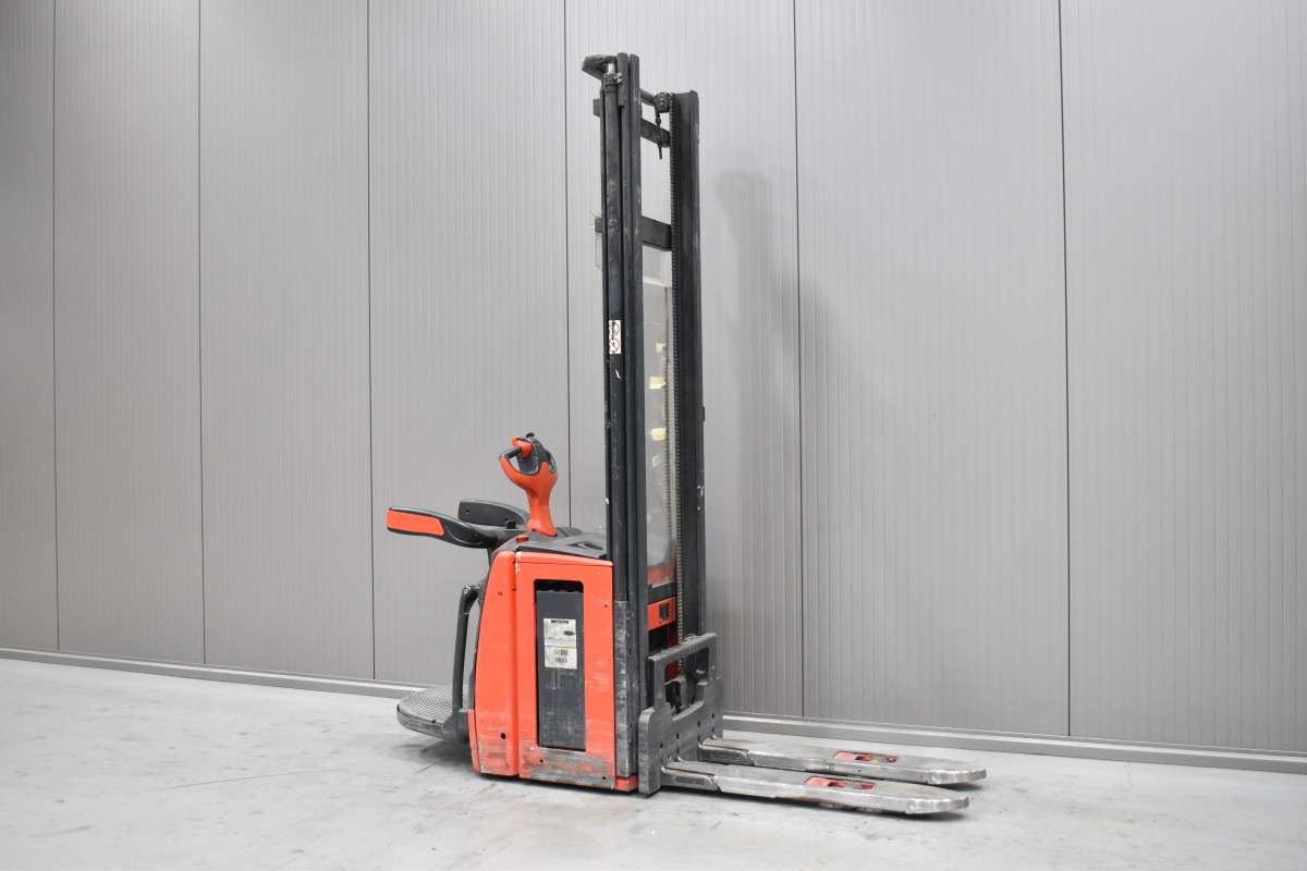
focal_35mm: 34
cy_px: 436
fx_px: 1252
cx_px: 654
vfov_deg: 38.4
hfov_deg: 55.1
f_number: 4.5
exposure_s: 1/40
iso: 1600
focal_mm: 23
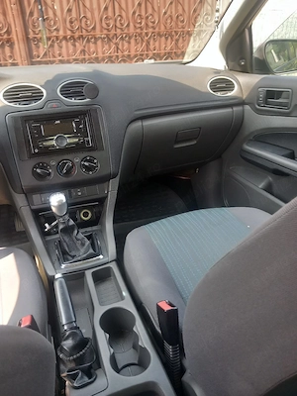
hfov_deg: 51.4
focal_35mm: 27
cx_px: 148
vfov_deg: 65.3
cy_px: 198
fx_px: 309
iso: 80
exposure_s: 1/50
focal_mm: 4
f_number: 1.8
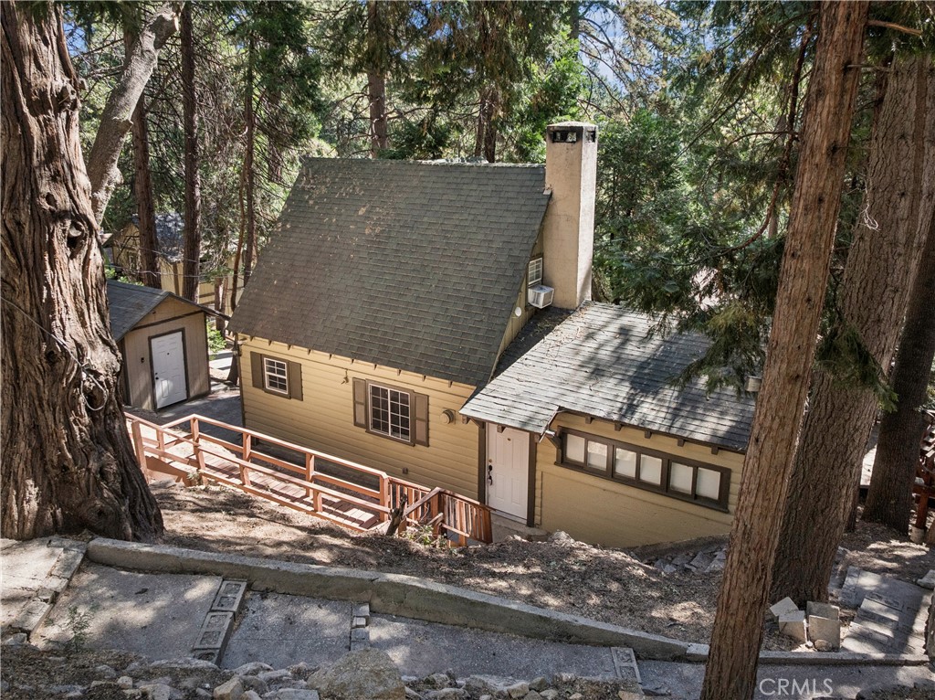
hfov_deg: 71.6
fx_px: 648
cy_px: 350
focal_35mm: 24
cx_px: 468
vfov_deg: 56.7
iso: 250
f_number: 2.8
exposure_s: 1/15
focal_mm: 12.3
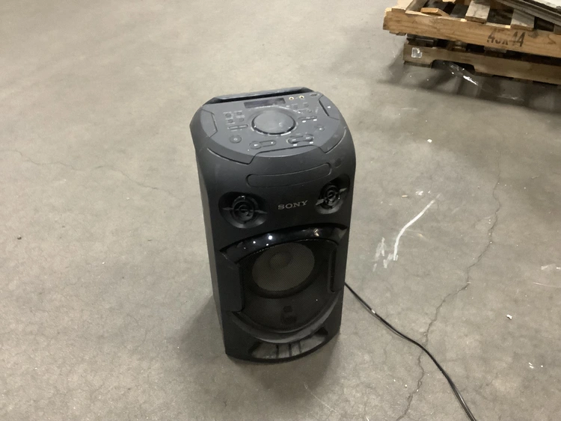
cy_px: 210
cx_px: 280
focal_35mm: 31
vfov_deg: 45.5
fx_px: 503
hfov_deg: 58.3
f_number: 2.4
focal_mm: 3.3
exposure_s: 1/30
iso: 500
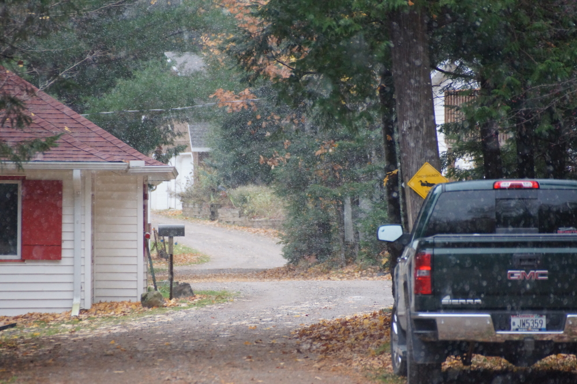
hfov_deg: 5.5
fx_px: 6008
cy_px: 192
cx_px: 288
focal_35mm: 375
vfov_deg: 3.7
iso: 1600
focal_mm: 250
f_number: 6.3
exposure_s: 1/160
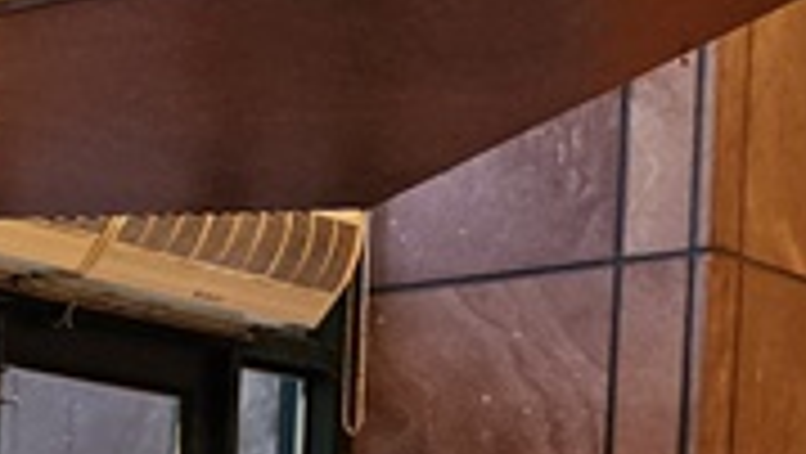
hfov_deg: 12.0
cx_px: -1202
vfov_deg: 8.2
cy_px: 989
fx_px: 2994
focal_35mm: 140
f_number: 1.8
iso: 320
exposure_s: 1/120
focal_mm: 5.4
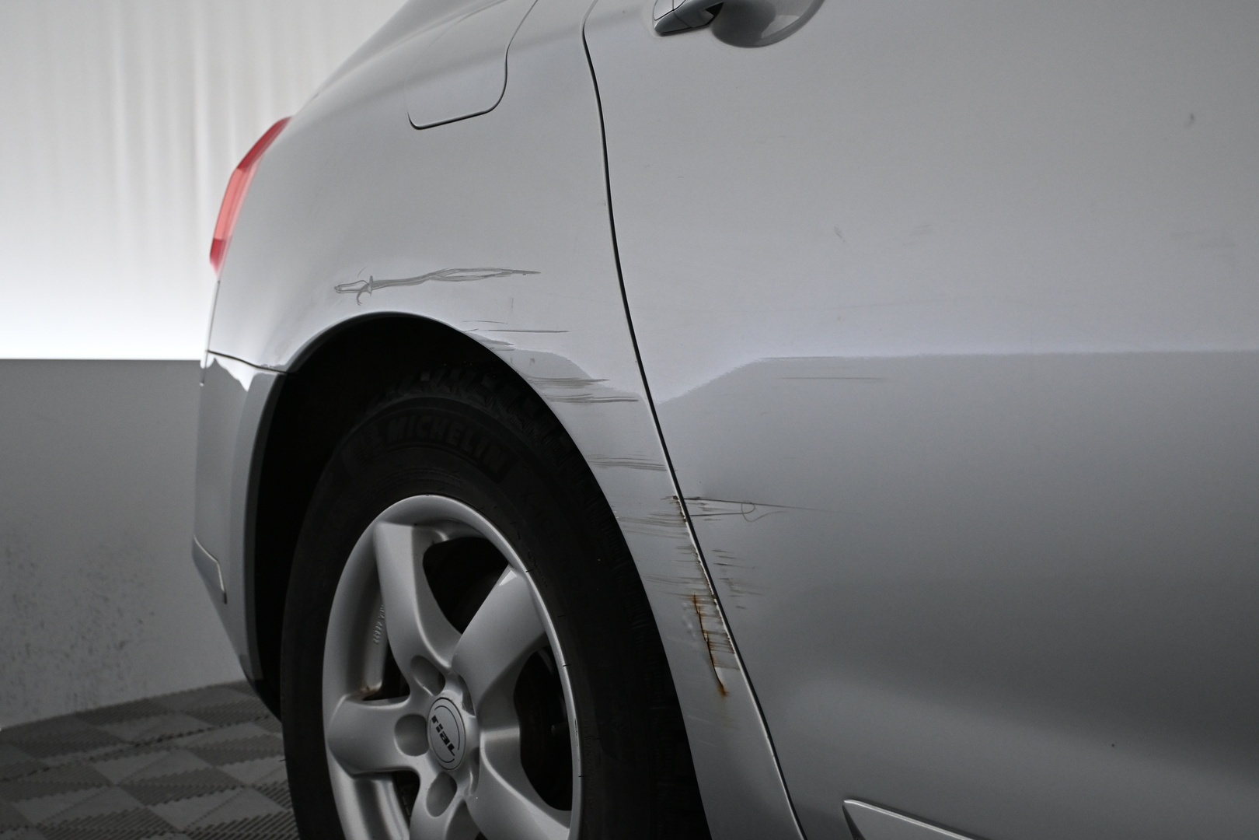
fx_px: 1521
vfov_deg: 30.8
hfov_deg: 45.0
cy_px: 420
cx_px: 630
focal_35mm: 44
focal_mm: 29
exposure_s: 1/125
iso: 1250
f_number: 4.8
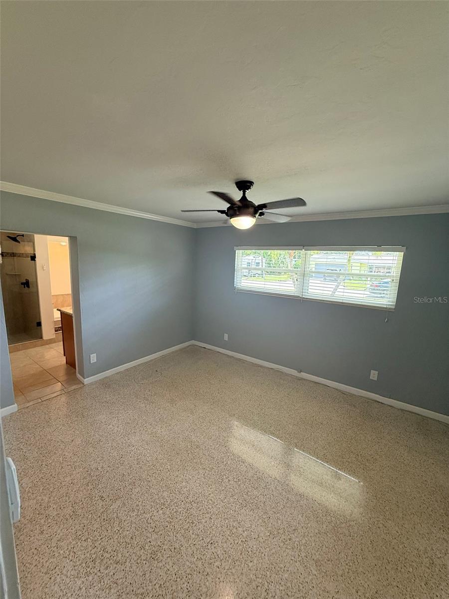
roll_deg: -3.0
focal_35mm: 14
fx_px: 242
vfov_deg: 102.1
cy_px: 300
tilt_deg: -8.1
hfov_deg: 85.7
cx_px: 224
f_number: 2.2
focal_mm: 2.22
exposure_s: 1/120
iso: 200
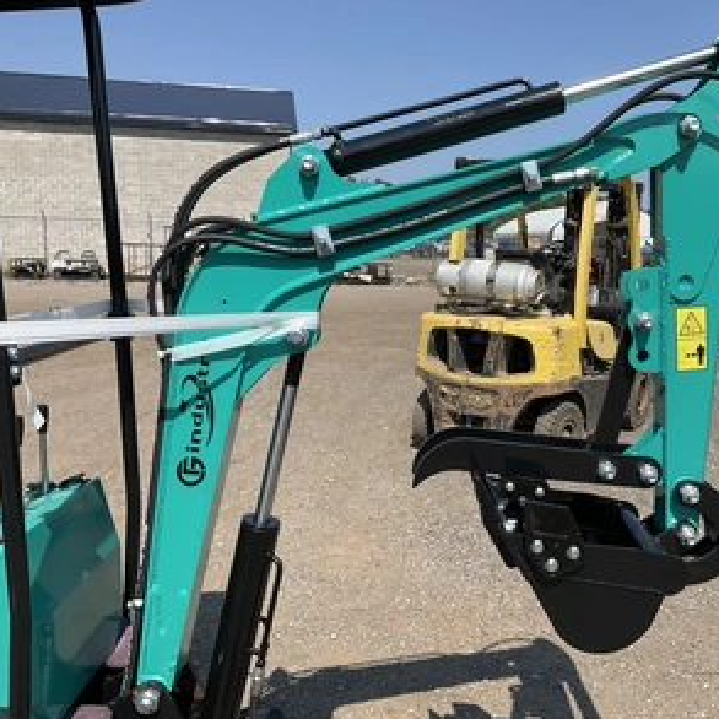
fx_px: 822
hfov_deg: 46.4
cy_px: 366
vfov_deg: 47.2
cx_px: 486
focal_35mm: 35
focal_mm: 3
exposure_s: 1/1912
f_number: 1.8
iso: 25
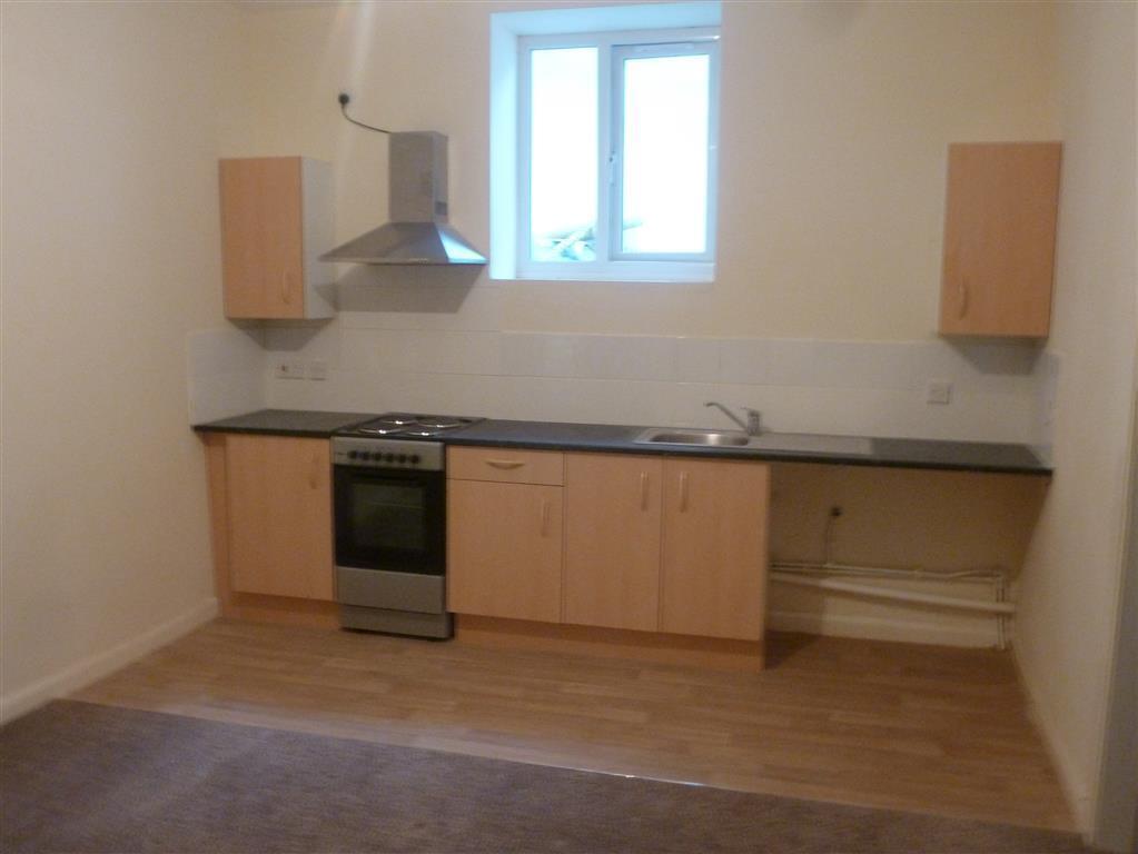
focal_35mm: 30
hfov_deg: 59.9
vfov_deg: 46.8
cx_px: 569
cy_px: 427
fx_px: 987
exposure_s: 1/5
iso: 400
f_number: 3.5
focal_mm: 5.4
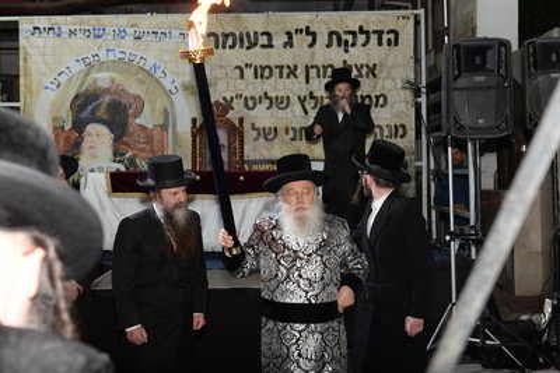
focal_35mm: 70
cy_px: 186
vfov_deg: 19.5
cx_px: 280
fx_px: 1089
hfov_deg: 28.8
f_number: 7.1
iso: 2500
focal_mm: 70
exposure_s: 1/200
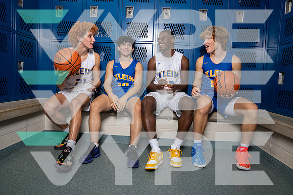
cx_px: 146
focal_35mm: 24
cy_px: 98
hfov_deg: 73.7
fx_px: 195
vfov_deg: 53.2
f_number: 8
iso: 800
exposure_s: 1/200
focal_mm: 24
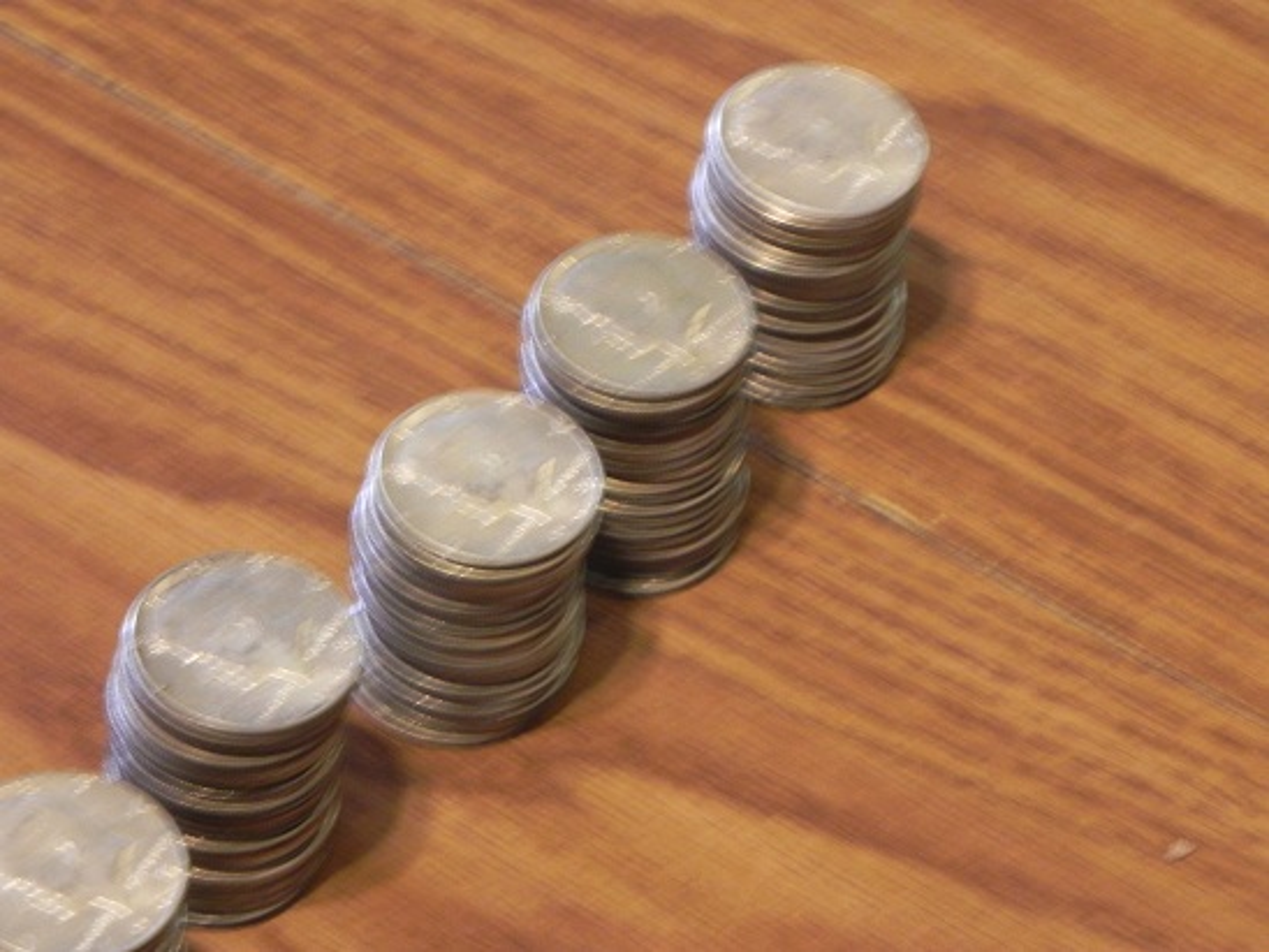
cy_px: 476
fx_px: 5939
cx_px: 634
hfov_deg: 12.2
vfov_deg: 9.2
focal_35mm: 162
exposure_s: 1/8.1
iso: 400
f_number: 4.5
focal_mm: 28.8
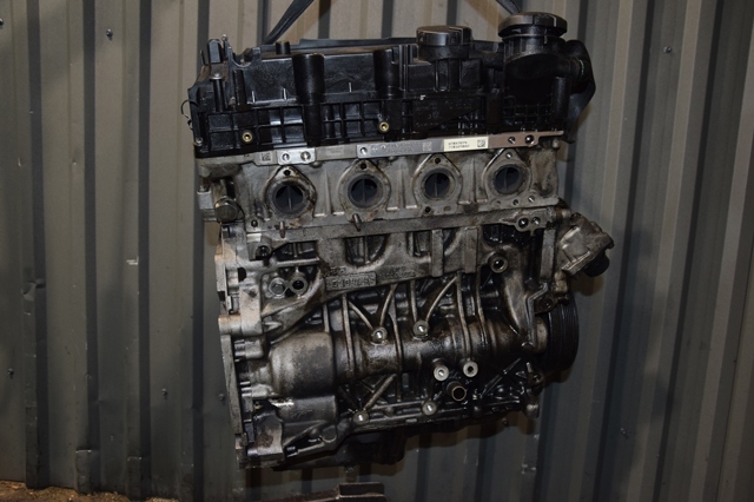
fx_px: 659
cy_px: 251
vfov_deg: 41.7
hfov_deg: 59.5
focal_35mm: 32
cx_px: 377
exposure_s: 1/60
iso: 800
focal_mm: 21
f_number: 5
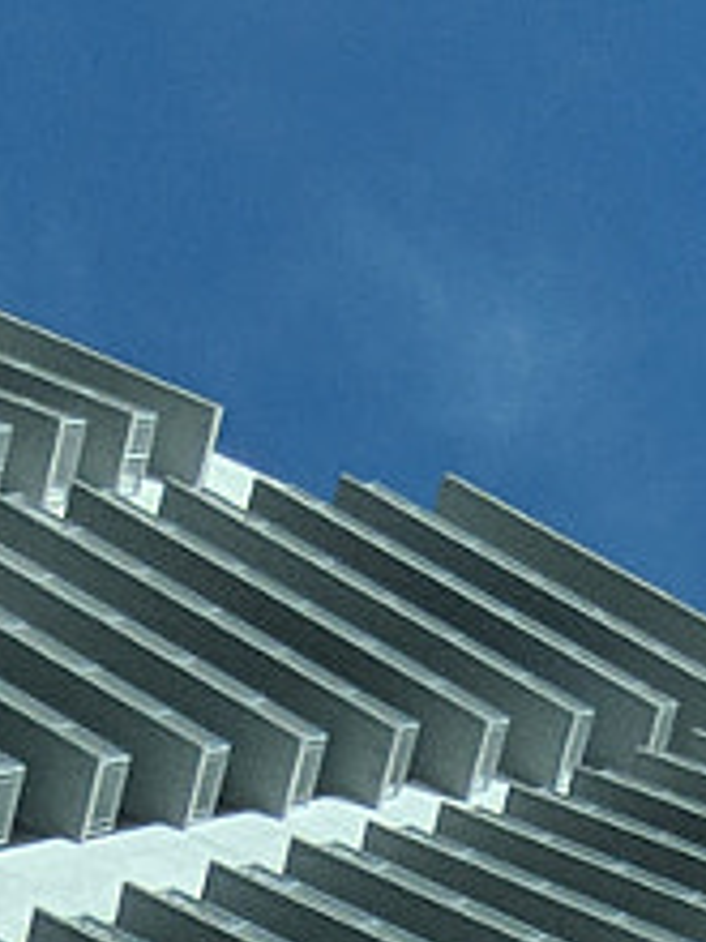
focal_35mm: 196
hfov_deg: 7.4
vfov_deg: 7.9
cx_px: 1057
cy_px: 3314
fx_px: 5330
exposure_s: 1/867
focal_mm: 4.44
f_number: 1.8
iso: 50
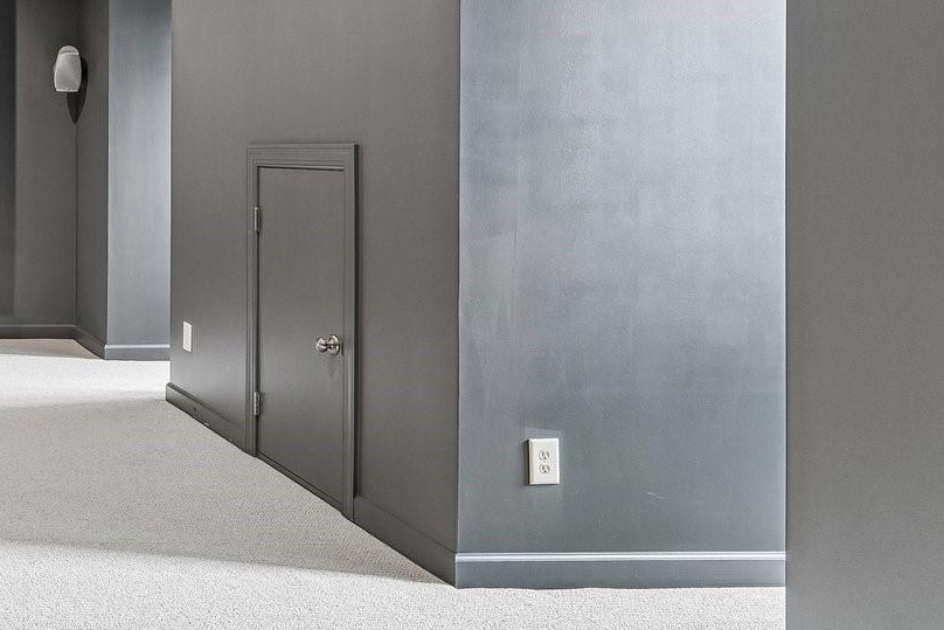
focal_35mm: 40
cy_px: 160
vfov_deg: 32.9
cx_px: -210
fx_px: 1046
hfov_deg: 36.4
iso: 400
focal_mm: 10.5
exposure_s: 1/2
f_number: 8
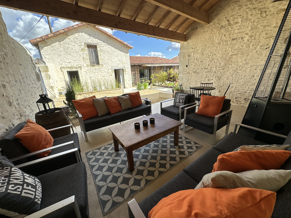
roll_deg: +3.4
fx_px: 118
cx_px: 146
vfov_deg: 85.7
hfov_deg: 102.1
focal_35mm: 14
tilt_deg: -18.2
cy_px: 109
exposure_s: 1/569
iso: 40
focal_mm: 2.22
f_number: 2.2
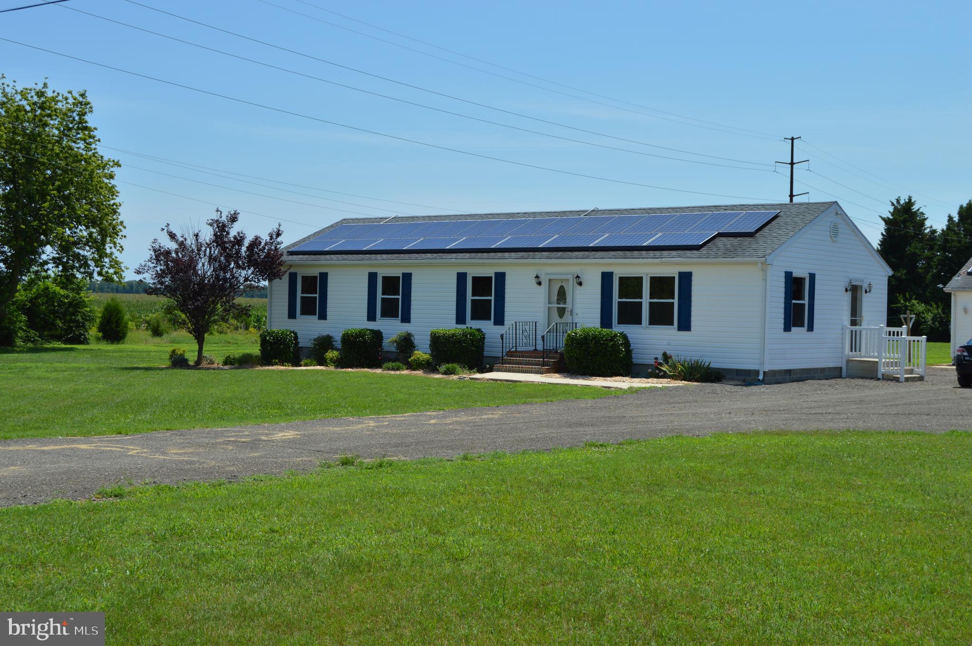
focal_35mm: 46
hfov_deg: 42.4
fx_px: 1254
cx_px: 486
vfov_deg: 28.9
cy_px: 323
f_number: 9
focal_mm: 31
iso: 100
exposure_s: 1/400
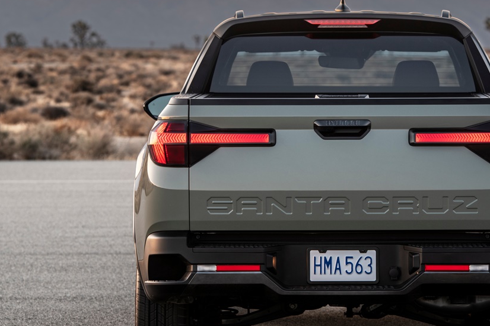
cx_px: 346
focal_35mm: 218
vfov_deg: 6.3
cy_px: 174
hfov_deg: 9.4
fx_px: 2966
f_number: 5
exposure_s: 1/5
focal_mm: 120
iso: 64
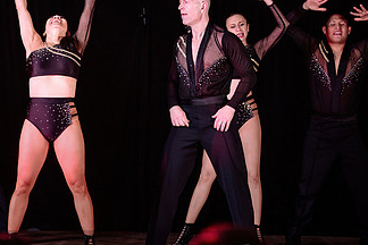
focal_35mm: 164
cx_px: 119
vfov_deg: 8.4
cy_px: 81
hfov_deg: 12.5
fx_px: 1676
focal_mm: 80
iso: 400
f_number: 3.2
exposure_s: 1/200
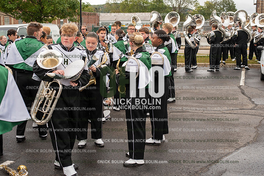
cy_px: 88
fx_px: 367
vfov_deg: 27.0
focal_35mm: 50
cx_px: 132
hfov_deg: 39.6
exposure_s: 1/160
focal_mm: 50
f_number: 8
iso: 1000
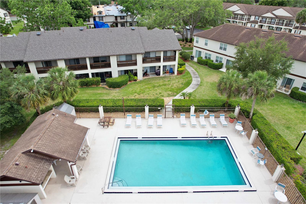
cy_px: 102
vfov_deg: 57.2
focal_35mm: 22
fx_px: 187
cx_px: 153
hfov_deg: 78.6
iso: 200
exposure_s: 1/1600
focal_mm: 8.38
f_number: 2.8
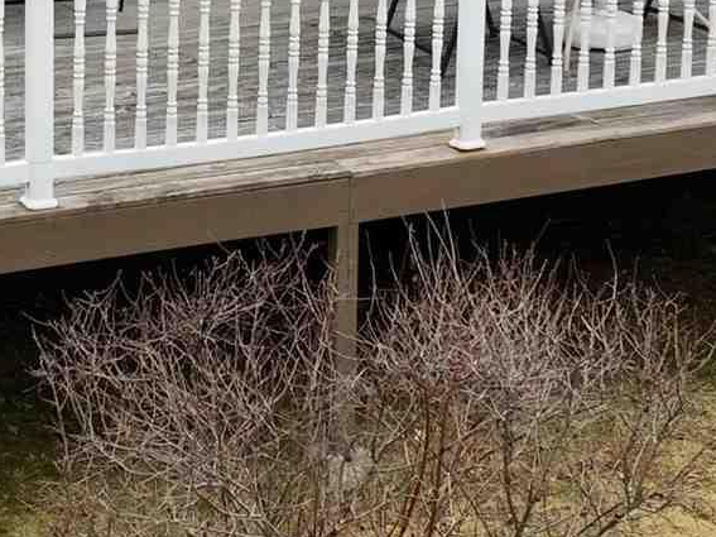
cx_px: 217
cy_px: -46
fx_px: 2688
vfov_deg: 11.2
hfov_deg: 15.1
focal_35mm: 130
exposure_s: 1/800
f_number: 2.8
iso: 230
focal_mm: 12.29
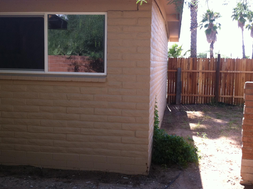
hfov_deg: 39.7
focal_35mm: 48
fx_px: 350
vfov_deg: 30.2
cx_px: 121
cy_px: 87
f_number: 2.8
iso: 80
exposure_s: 1/314
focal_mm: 3.85
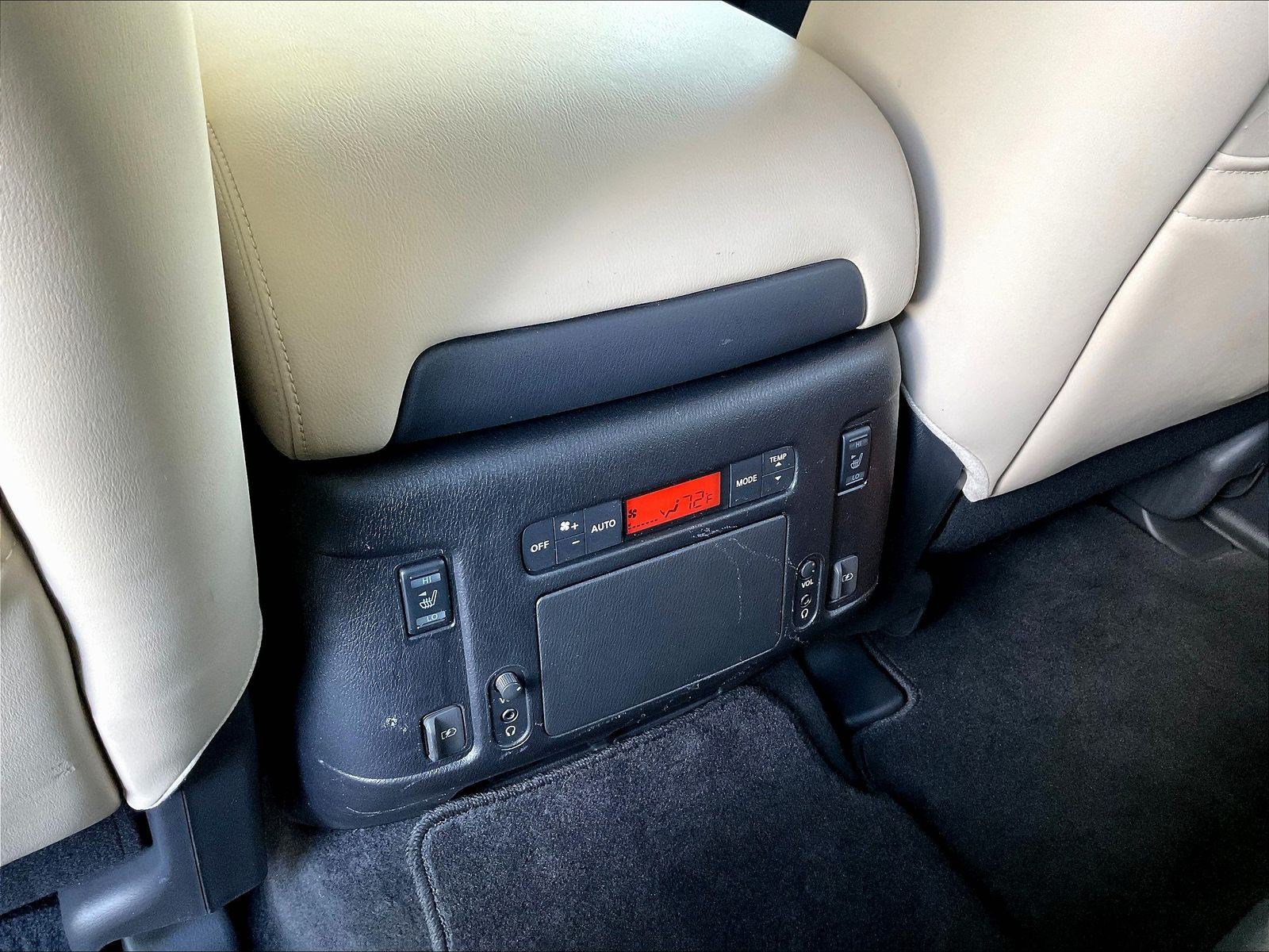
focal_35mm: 29
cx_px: 634
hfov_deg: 61.7
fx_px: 1063
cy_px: 476
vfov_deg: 48.2
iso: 200
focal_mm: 3
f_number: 1.8
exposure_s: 1/60
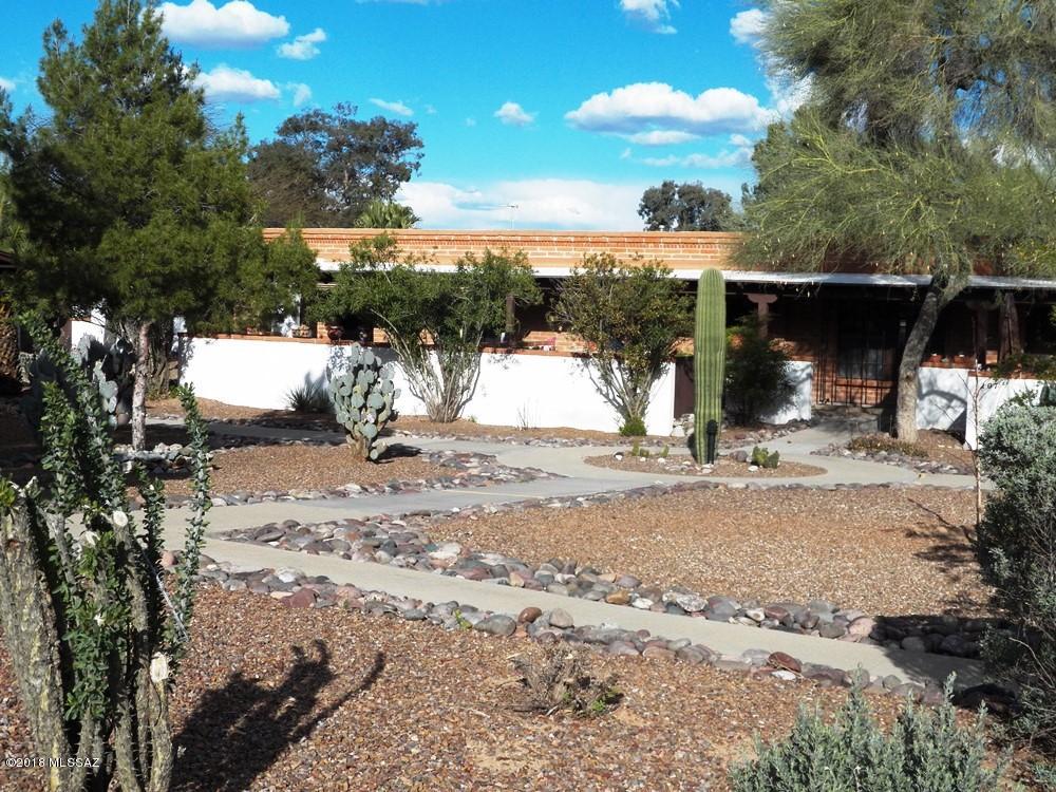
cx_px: 528
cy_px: 396
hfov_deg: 38.2
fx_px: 1525
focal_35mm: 50
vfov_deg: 29.1
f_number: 3.6
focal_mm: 8.9
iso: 125
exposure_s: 1/2000
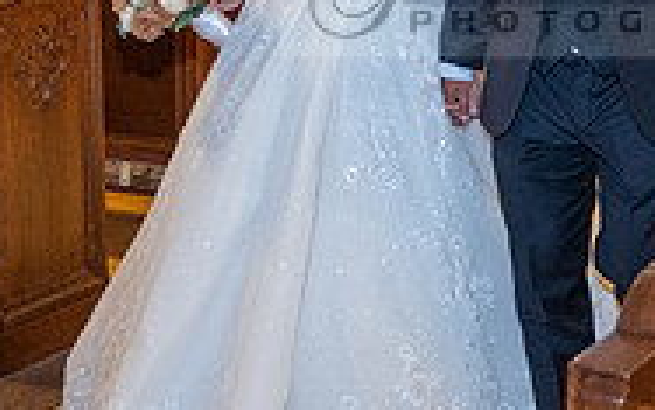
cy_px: 60
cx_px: 419
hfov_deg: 20.7
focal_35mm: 100
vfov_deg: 13.0
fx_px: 1786
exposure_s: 1/125
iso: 800
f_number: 2.8
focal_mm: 23
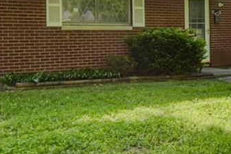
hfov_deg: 30.2
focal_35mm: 64
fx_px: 411
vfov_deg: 21.1
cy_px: 38
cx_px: 204
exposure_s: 1/125
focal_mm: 14
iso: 500
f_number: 6.3
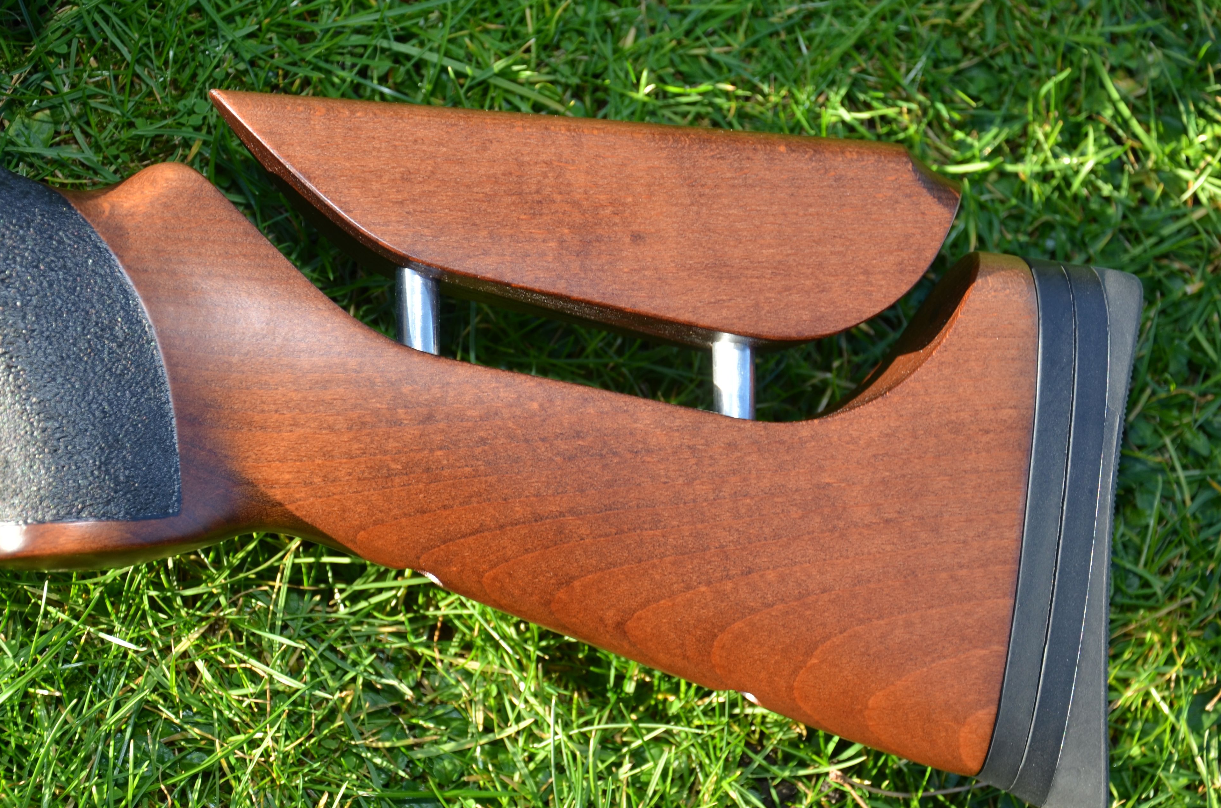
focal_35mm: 81
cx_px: 559
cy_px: 385
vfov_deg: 16.8
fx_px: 2742
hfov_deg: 25.1
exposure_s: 1/125
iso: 110
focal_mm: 42
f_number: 5.6
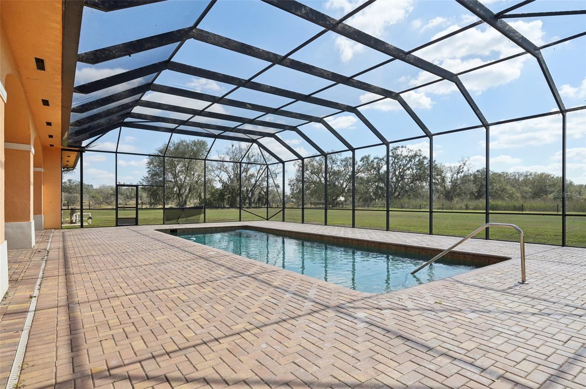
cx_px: 293
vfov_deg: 64.4
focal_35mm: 19
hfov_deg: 87.0
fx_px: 309
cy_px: 194
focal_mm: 19
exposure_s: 1/1000
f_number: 8
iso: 400
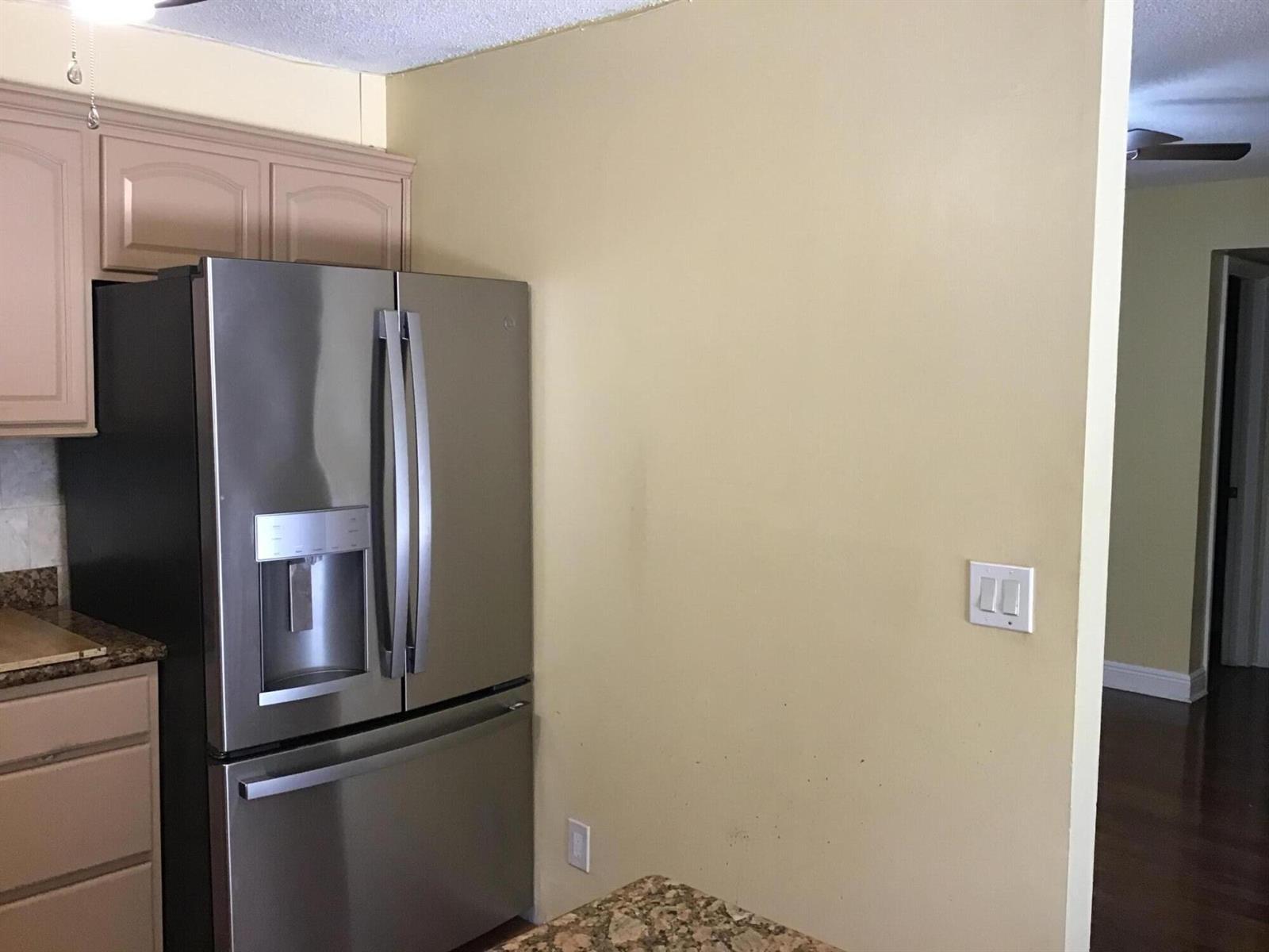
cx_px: 634
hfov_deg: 58.4
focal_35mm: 31
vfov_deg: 45.4
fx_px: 1136
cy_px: 476
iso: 100
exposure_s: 1/30
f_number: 2.4
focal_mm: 3.3
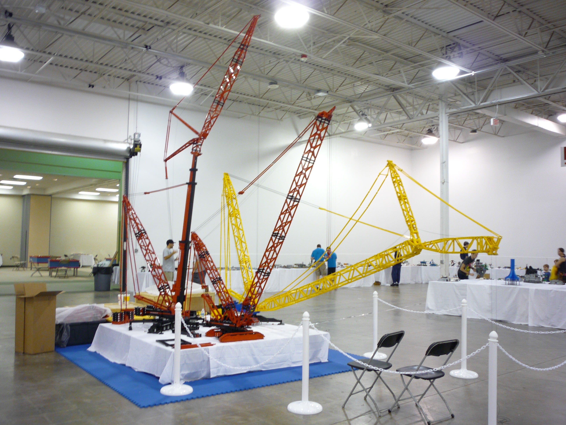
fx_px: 523
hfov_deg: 56.8
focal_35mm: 32
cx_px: 283
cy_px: 212
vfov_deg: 44.2
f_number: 3.3
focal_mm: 5.2
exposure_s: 1/10
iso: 125
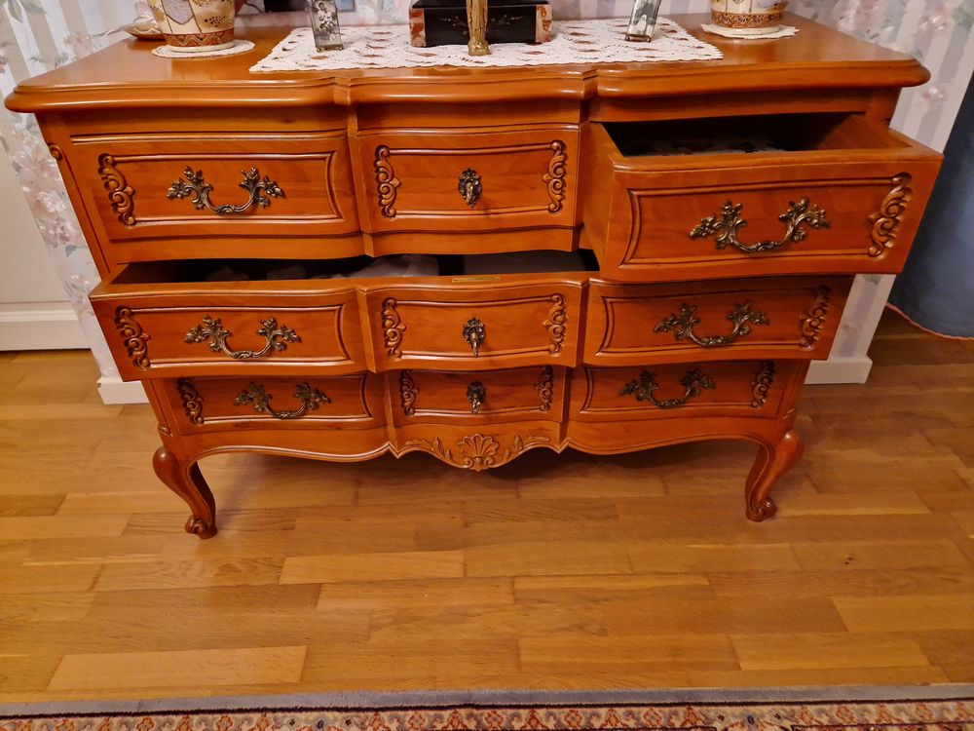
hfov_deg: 73.9
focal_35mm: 23
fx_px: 647
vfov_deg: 58.9
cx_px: 487
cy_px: 366
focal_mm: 5.4
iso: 640
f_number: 1.8
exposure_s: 1/50
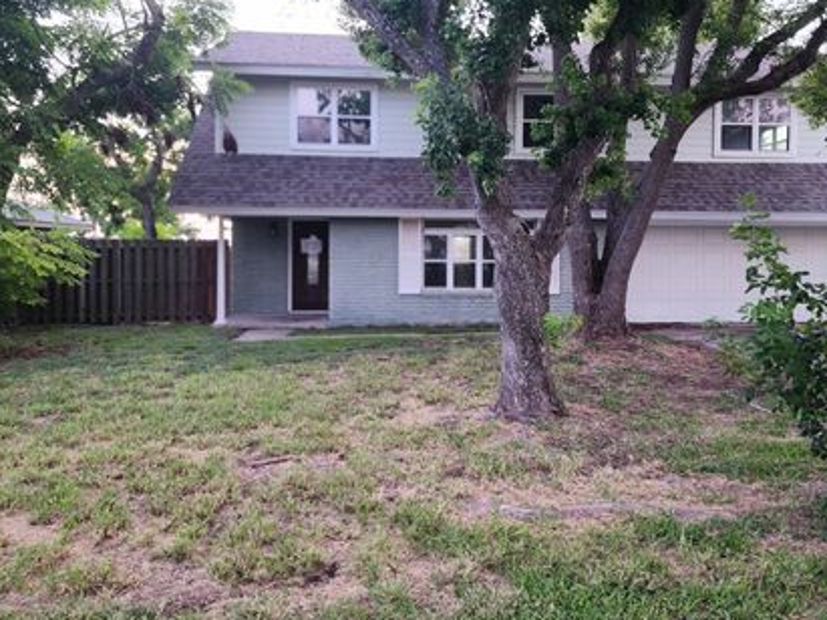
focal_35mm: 28
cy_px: 267
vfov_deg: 49.6
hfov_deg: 63.3
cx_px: 453
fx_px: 669
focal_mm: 6.4
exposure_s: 1/40
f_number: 1.8
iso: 320
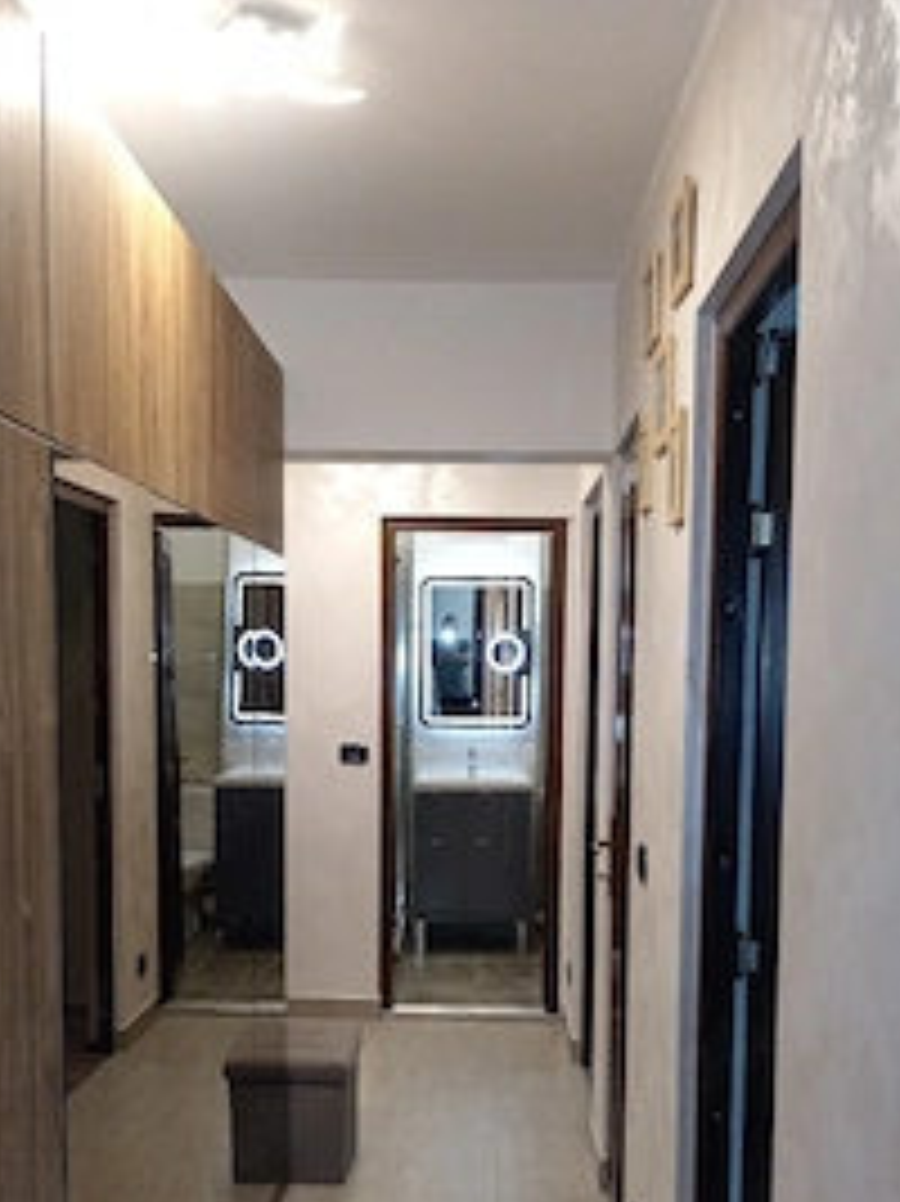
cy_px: 788
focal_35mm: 39
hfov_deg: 36.8
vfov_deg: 47.2
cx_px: 423
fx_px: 1353
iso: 322
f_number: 1.8
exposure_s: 1/25
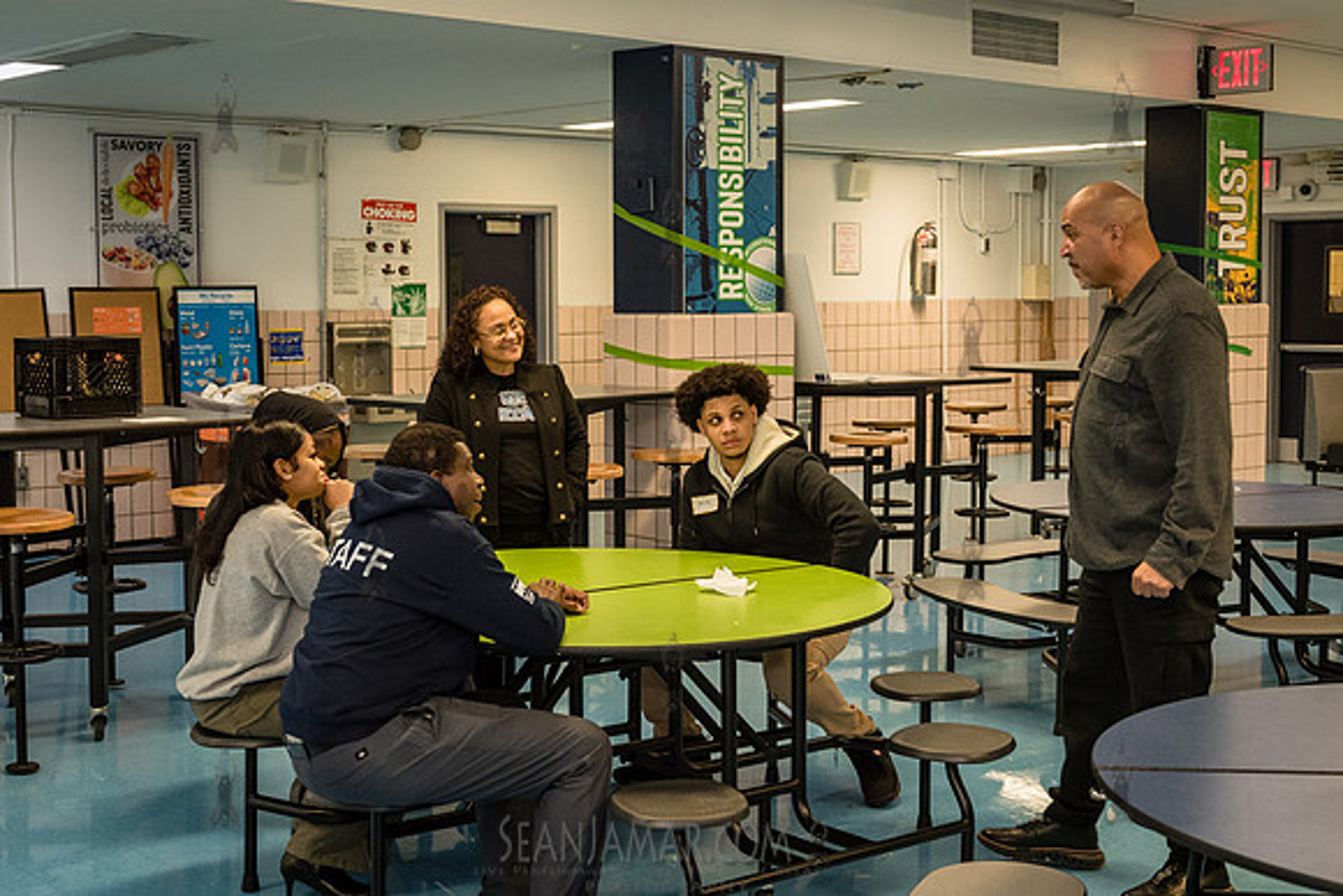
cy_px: 412
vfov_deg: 27.7
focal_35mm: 49
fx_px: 1817
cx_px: 631
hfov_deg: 40.5
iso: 1600
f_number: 3.5
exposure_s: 1/125
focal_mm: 38
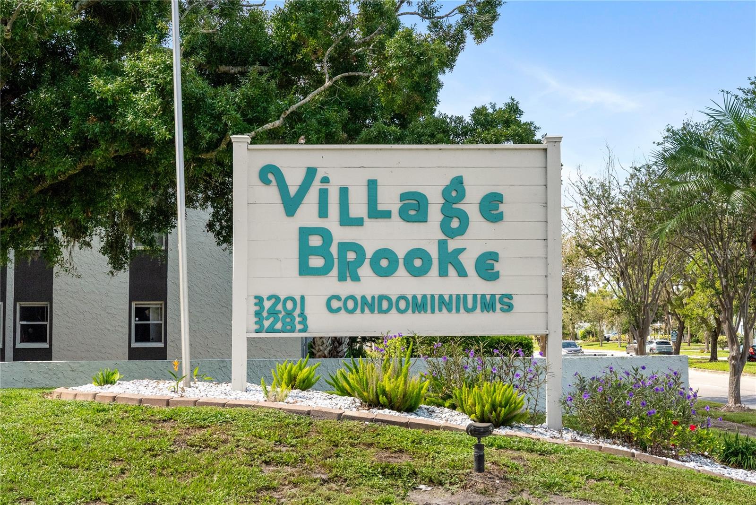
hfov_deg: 38.2
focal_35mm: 52
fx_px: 1092
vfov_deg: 26.0
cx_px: 378
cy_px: 252
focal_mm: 52
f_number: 11
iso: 640
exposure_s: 1/1000
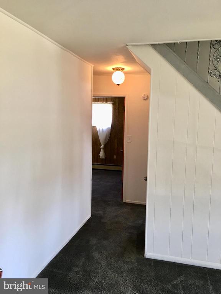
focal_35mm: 29
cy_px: 147
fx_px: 247
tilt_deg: -5.7
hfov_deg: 48.2
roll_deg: -1.3
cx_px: 110
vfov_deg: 61.7
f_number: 2.2
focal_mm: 4.15
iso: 32
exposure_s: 1/15
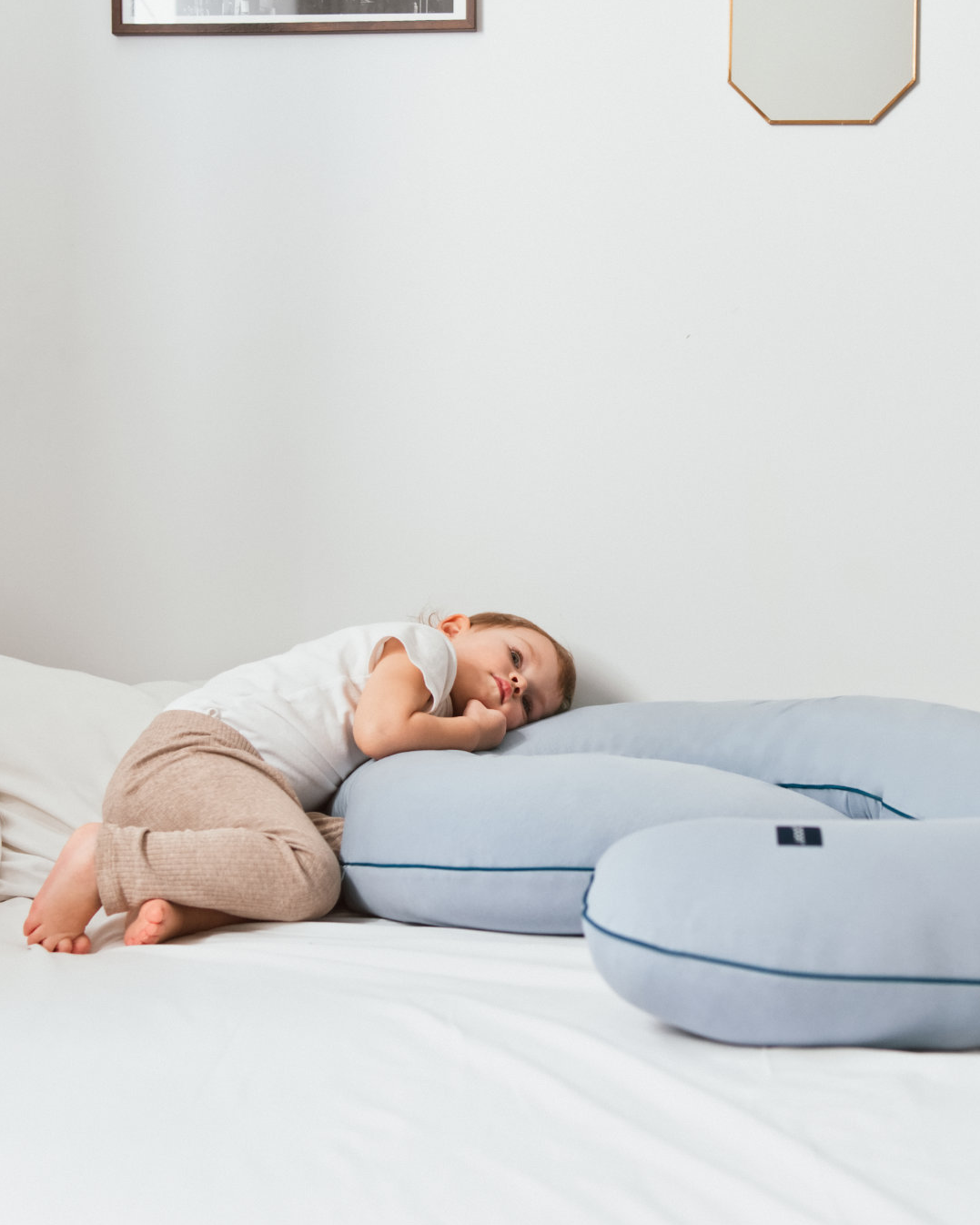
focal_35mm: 50
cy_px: 619
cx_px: 618
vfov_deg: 37.3
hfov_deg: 30.1
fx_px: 1813
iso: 320
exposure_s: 1/160
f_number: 2.8
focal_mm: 35
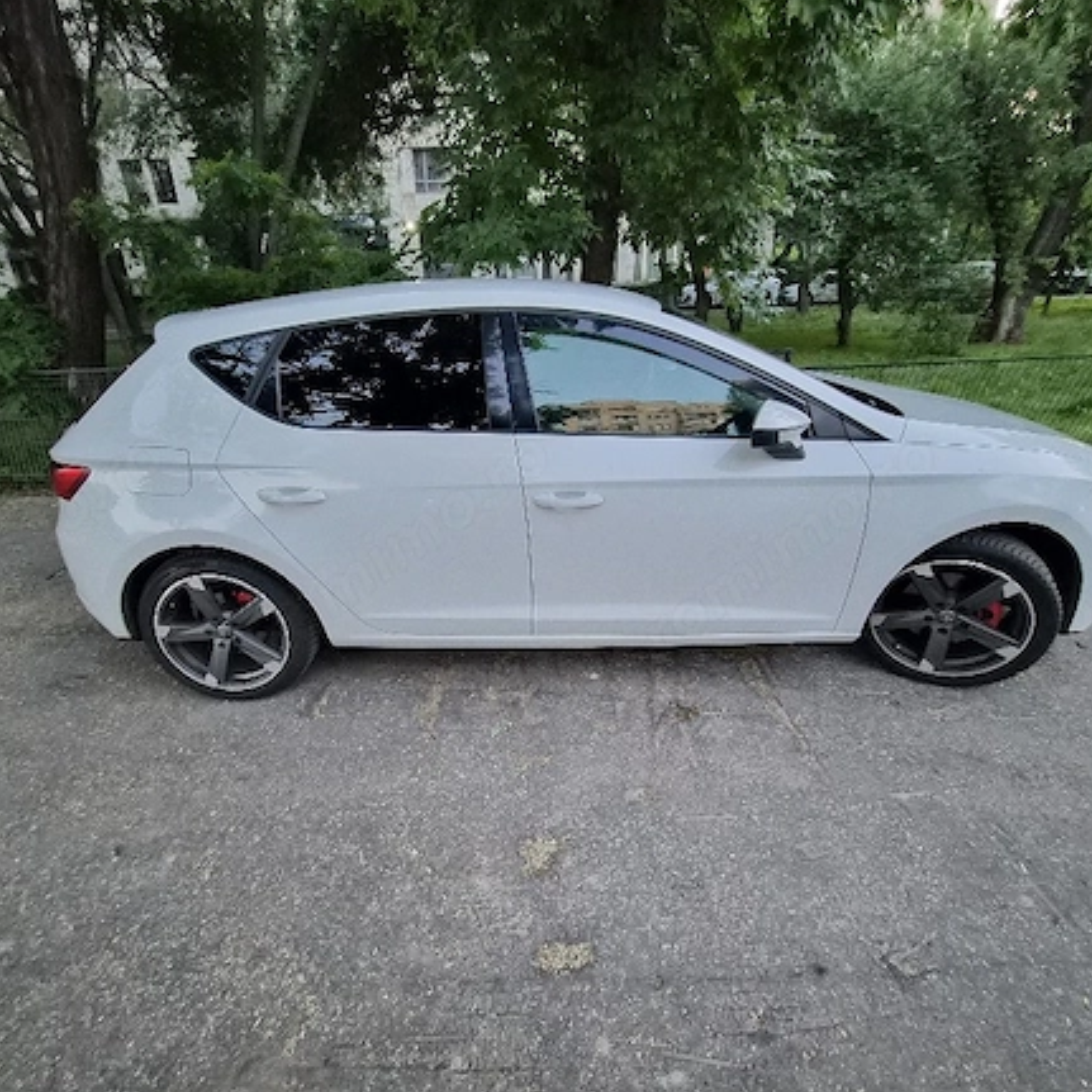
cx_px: 512
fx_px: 571
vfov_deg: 87.4
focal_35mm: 16
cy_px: 555
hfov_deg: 87.3
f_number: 2.2
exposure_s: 1/50
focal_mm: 1.7
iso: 400
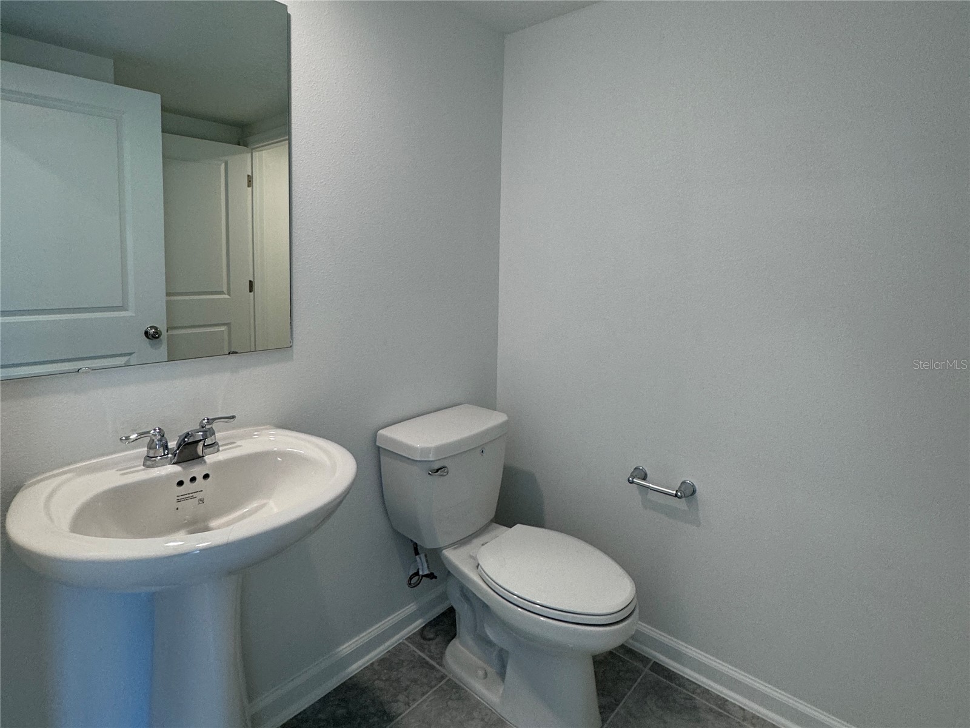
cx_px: 485
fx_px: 392
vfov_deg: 85.7
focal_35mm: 14
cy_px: 364
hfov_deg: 102.1
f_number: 2.2
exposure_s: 1/120
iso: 125
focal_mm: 2.22
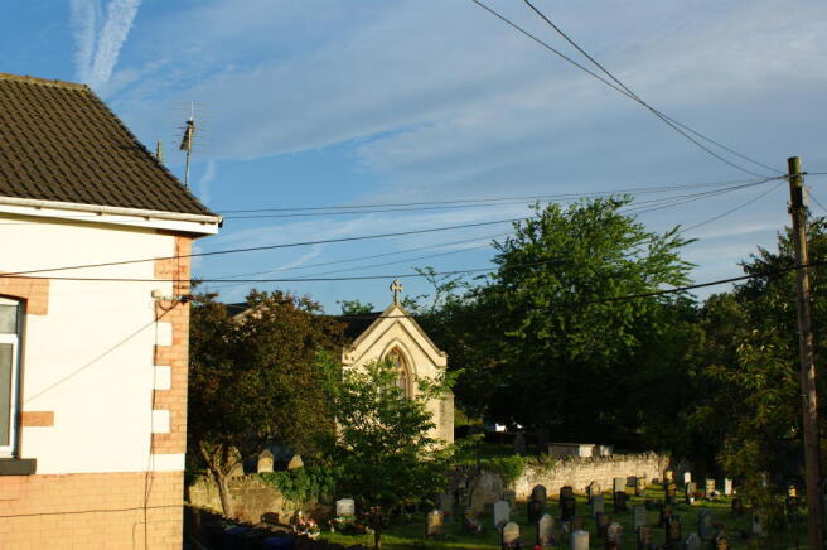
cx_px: 414
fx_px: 964
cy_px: 275
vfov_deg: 31.8
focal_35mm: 42
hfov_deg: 46.4
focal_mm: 28
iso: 100
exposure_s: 1/125
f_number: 9
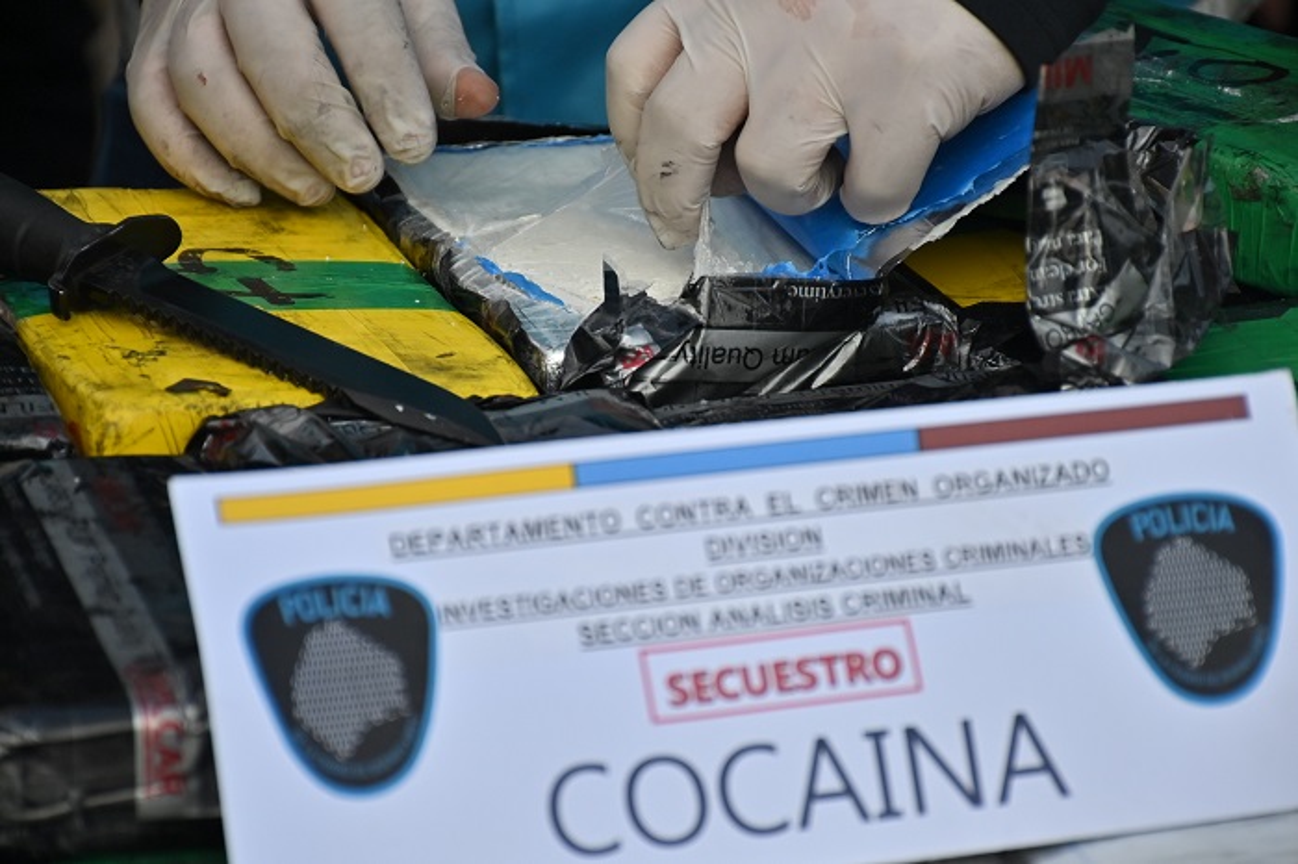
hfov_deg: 11.2
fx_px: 6595
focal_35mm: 183
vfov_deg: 7.5
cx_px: 649
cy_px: 432
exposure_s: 1/1000
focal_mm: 122
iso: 250
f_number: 5.6
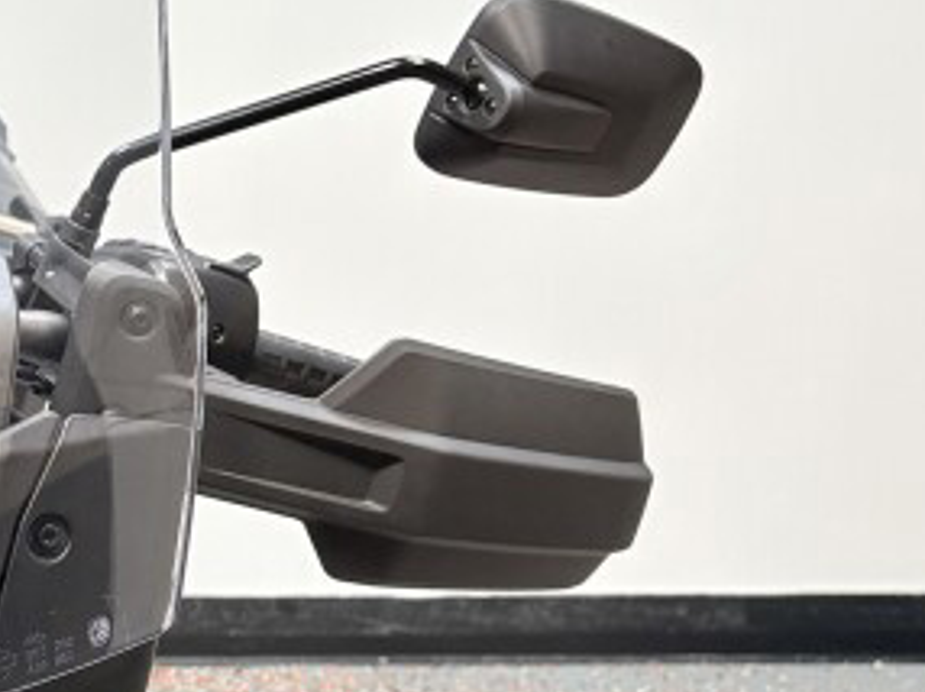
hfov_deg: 17.9
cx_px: -509
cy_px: 301
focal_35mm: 97
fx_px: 2590
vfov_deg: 15.2
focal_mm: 5.96
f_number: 1.6
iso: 40
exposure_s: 1/120
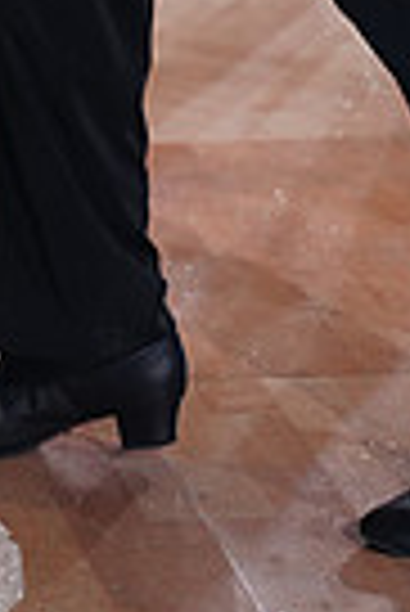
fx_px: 6032
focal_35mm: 354
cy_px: -630
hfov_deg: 3.9
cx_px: 25
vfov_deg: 5.7
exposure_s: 1/320
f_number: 2.8
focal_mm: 83
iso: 1250
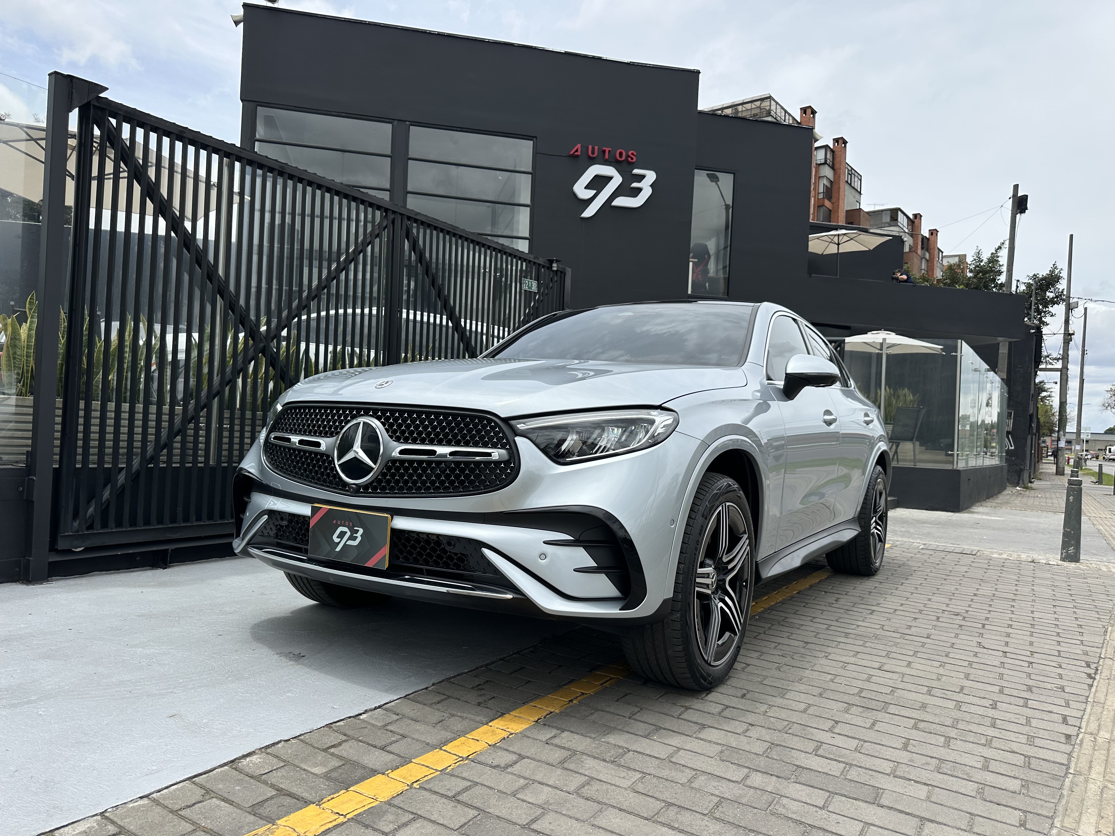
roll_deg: -3.1
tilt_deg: +0.4
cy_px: 418
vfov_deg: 56.8
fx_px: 773
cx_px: 558
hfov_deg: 71.6
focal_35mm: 24
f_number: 1.78
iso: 80
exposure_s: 1/5263
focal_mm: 6.86
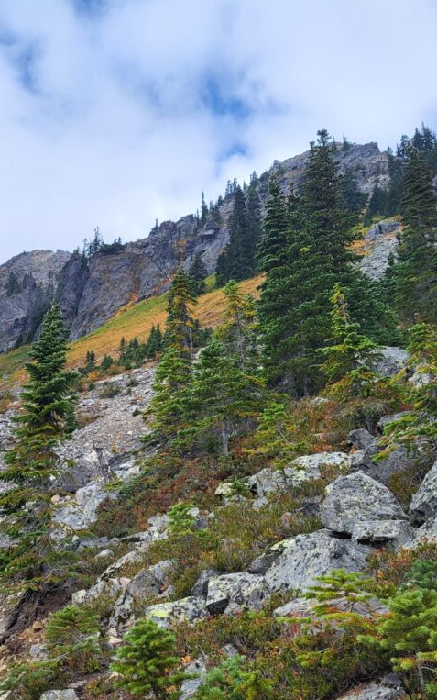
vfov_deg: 52.7
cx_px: 127
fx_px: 705
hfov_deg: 34.0
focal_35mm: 37
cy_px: 350
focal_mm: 5.4
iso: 40
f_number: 1.8
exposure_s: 1/2000
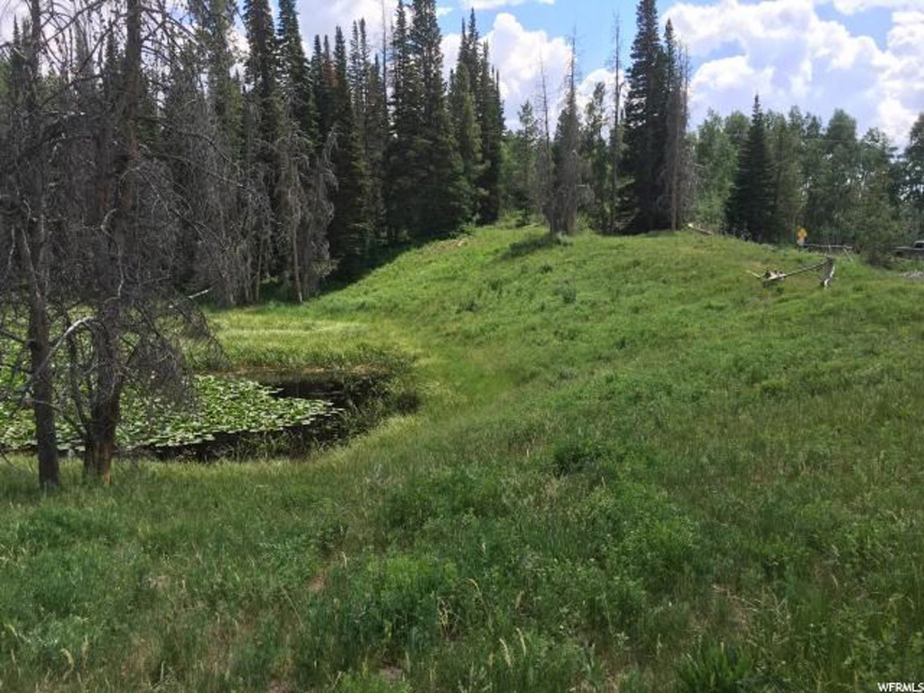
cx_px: 462
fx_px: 774
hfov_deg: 61.7
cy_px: 346
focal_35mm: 29
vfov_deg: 48.2
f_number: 2.2
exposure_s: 1/712
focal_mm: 4.15
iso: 25
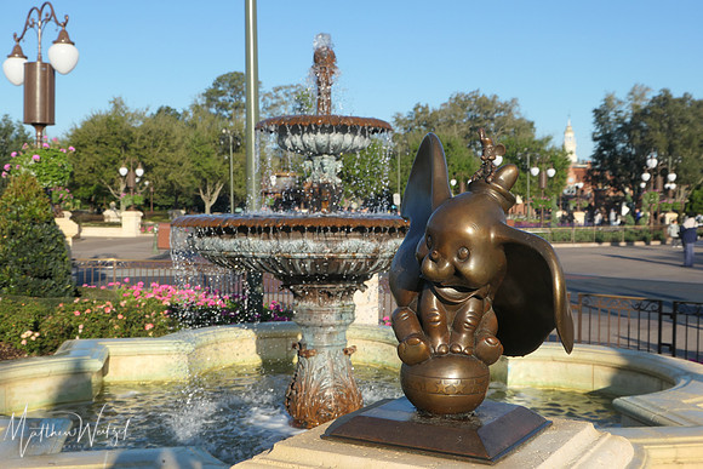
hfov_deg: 45.4
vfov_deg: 31.2
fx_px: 840
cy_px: 234
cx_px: 352
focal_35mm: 43
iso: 200
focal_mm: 15.8
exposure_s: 1/800
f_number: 5
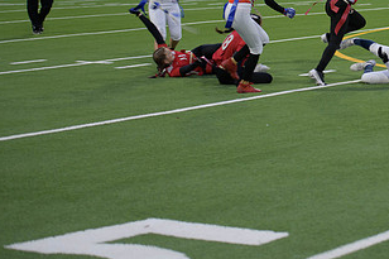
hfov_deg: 15.4
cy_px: 30
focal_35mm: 132
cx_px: 340
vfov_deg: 10.3
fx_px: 1426
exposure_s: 1/200
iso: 360
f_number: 2.8
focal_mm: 70
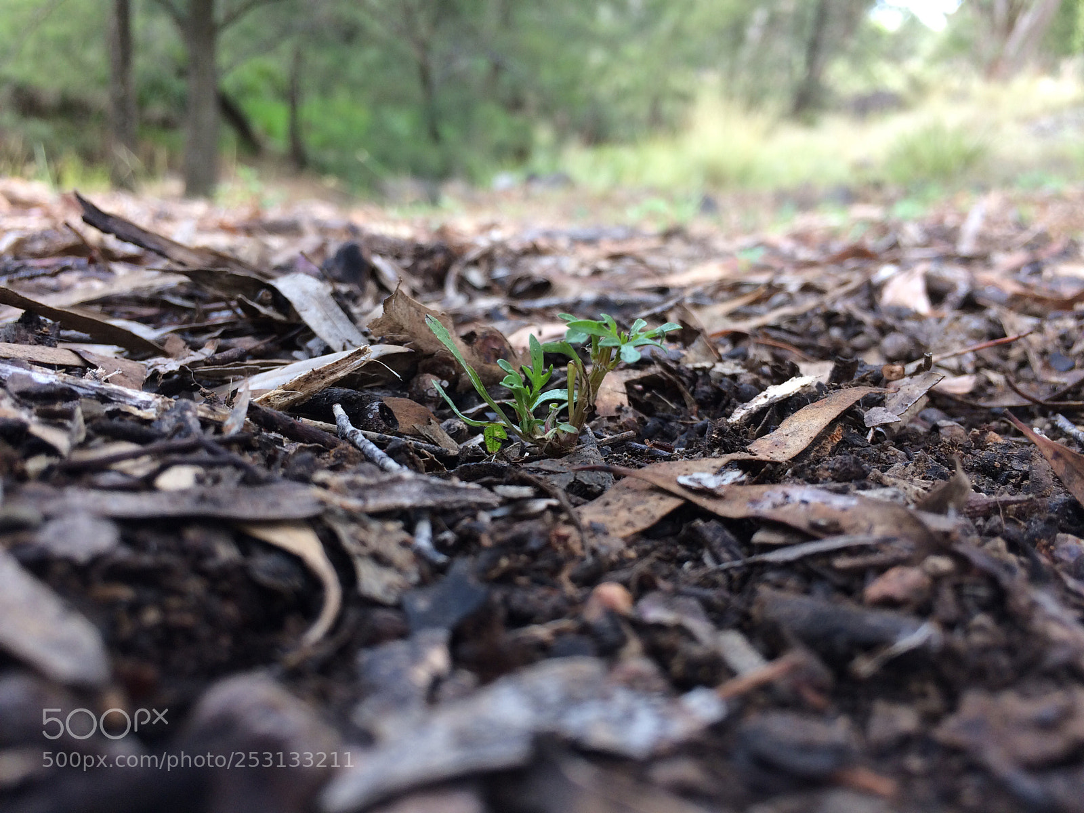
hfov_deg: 61.7
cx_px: 542
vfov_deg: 48.2
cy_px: 406
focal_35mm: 29
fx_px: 908
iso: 40
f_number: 2.2
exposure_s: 1/50
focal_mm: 4.15
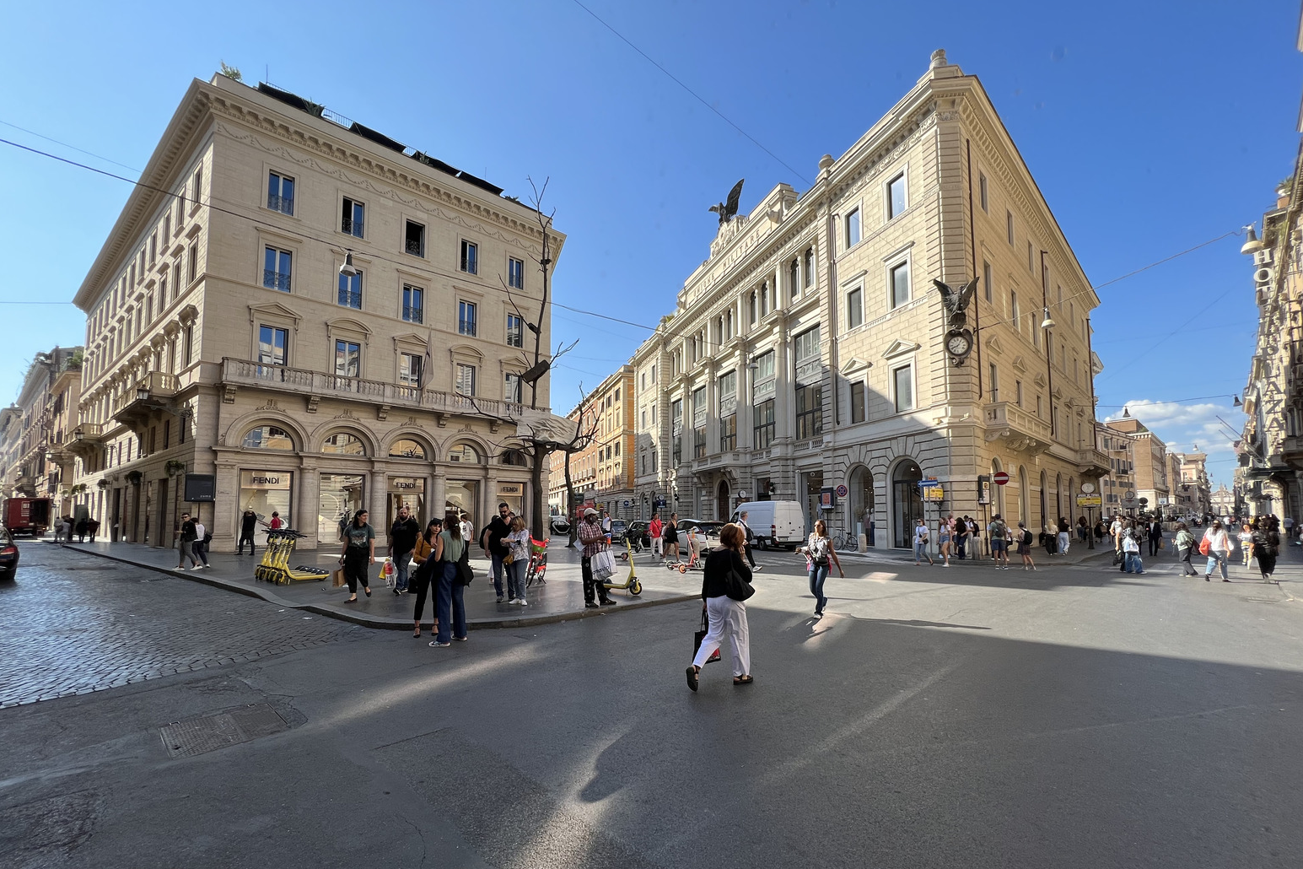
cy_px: 484
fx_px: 507
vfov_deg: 80.9
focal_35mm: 14
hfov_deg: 104.2
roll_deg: +0.5
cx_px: 670
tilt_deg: +3.9
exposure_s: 1/867
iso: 32
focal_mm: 1.57
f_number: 1.8
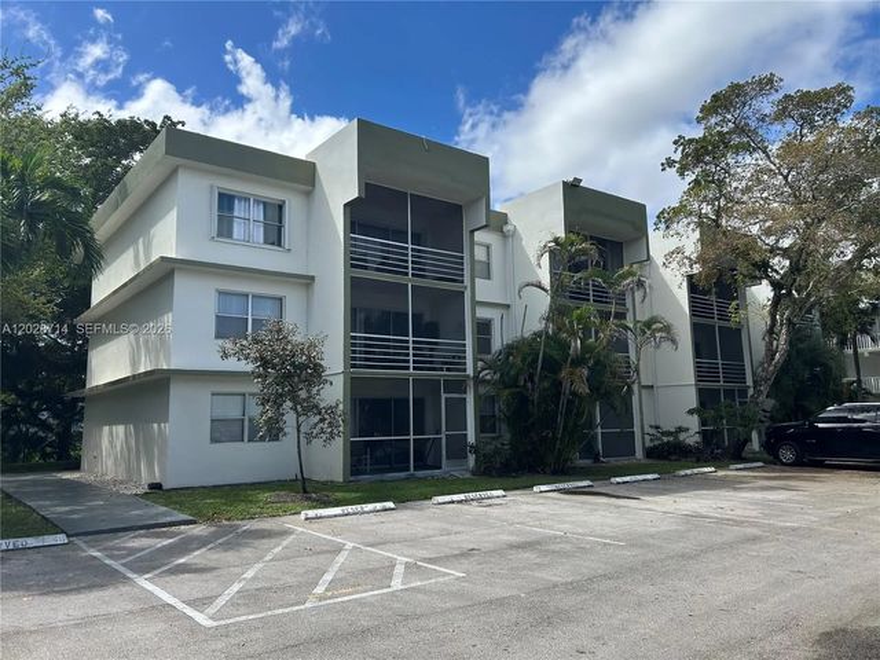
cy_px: 330
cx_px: 440
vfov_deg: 53.1
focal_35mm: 26
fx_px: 661
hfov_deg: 67.3
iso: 50
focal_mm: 5.7
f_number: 1.5
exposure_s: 1/3460
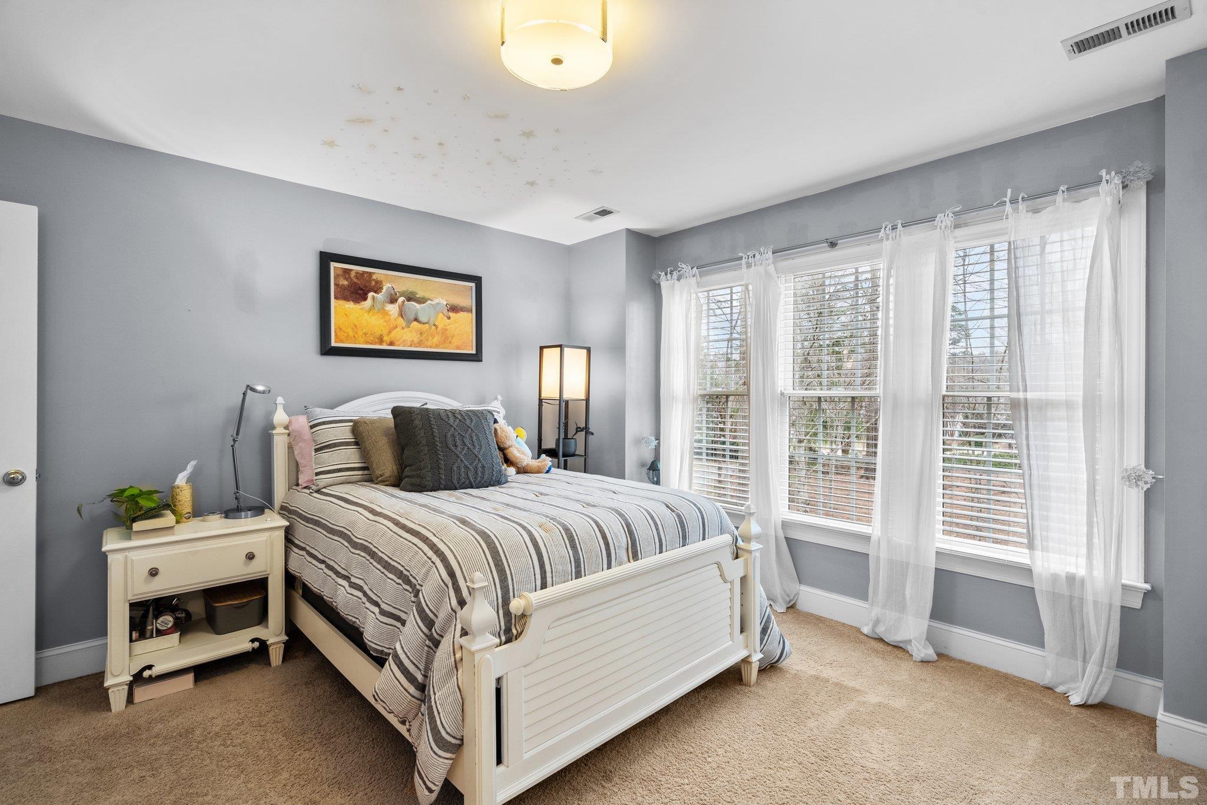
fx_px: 536
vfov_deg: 73.7
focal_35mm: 16
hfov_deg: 96.7
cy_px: 402
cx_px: 604
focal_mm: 16
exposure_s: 1/1.43
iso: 400
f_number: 8
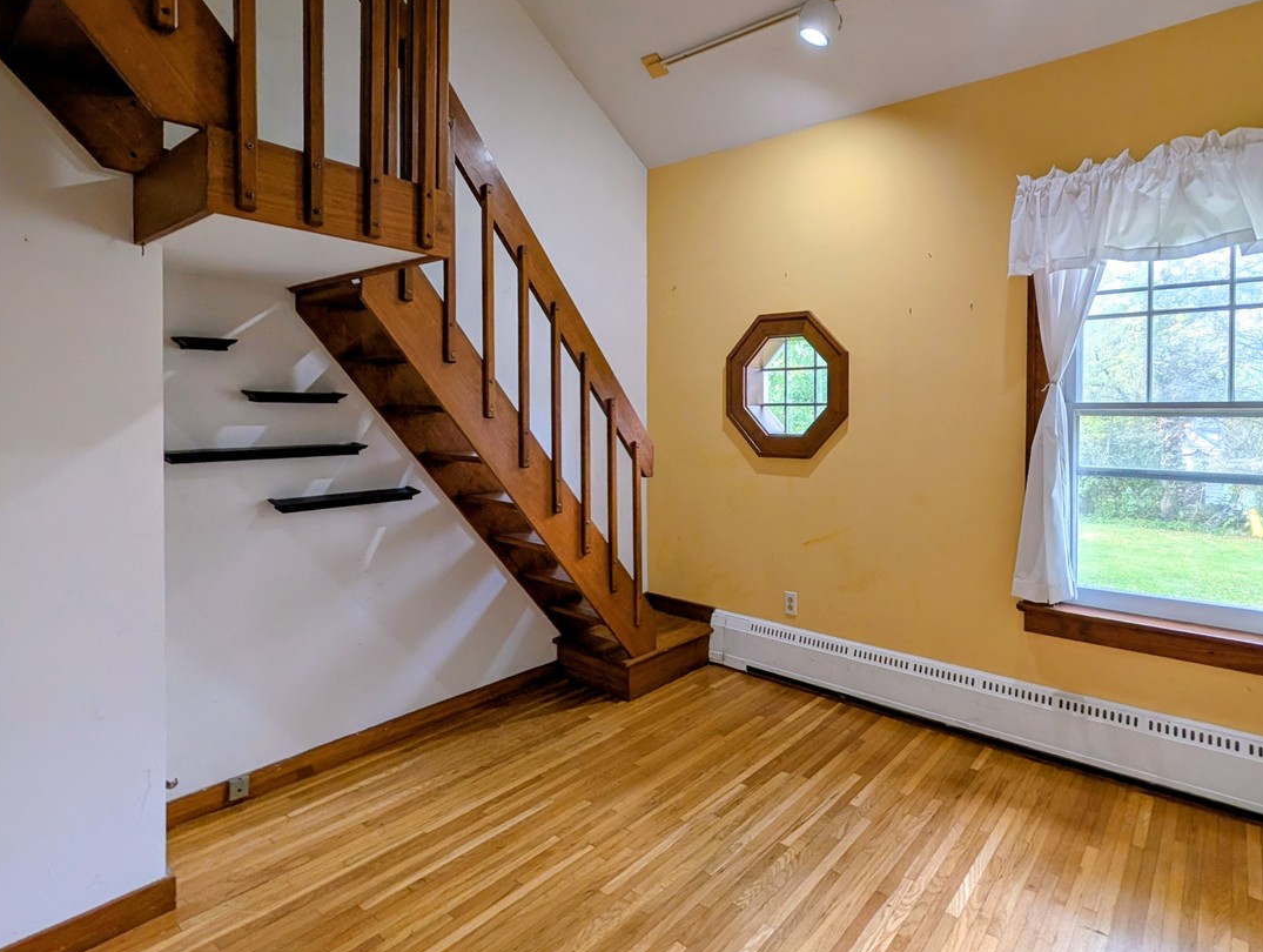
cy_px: 416
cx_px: 778
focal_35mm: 16
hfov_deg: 92.7
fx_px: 585
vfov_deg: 77.9
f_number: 1.7
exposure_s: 1/60
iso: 71
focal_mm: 2.02
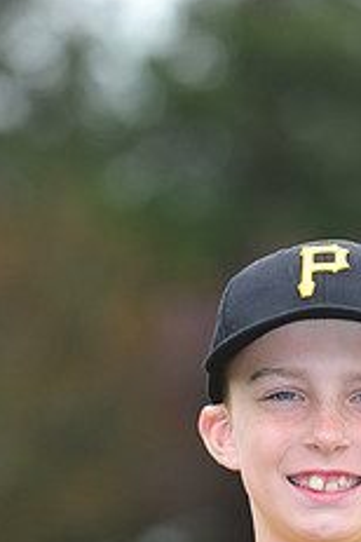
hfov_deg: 2.7
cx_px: 331
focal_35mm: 502
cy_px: 622
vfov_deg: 4.1
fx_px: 7550
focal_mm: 200
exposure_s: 1/320
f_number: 5.6
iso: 400
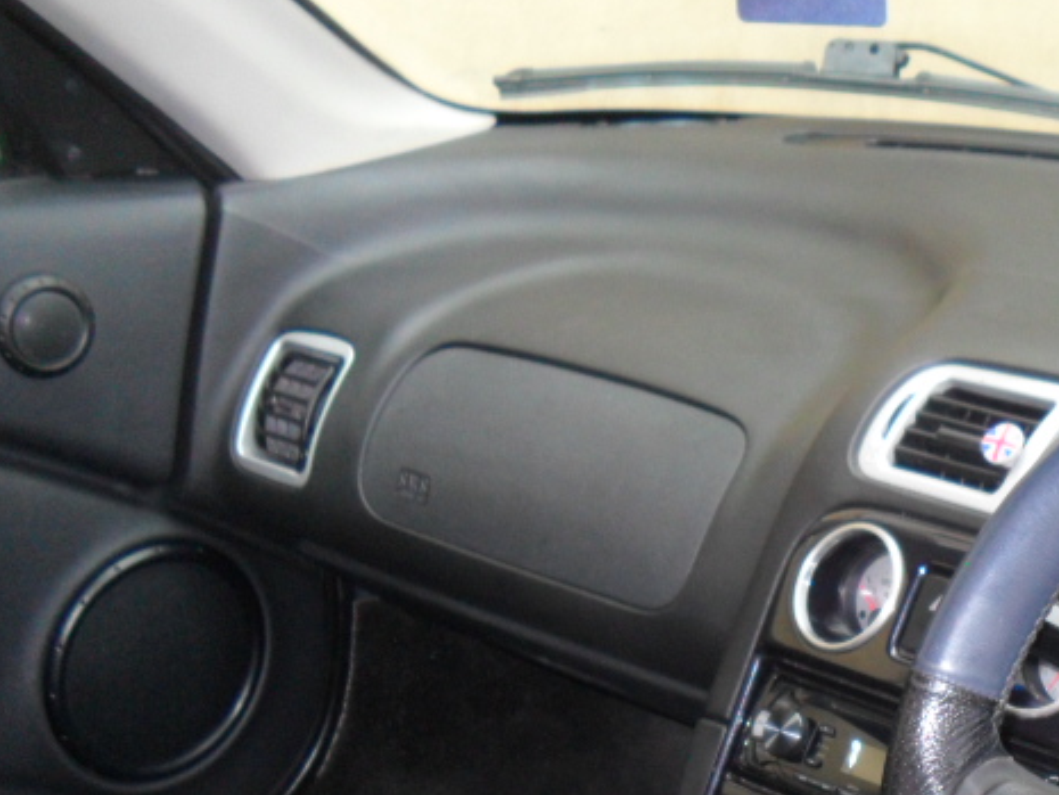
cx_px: 1107
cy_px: 749
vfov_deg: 18.7
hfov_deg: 24.0
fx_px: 2356
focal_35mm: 77
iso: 200
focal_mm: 6.3
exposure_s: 1/45
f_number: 3
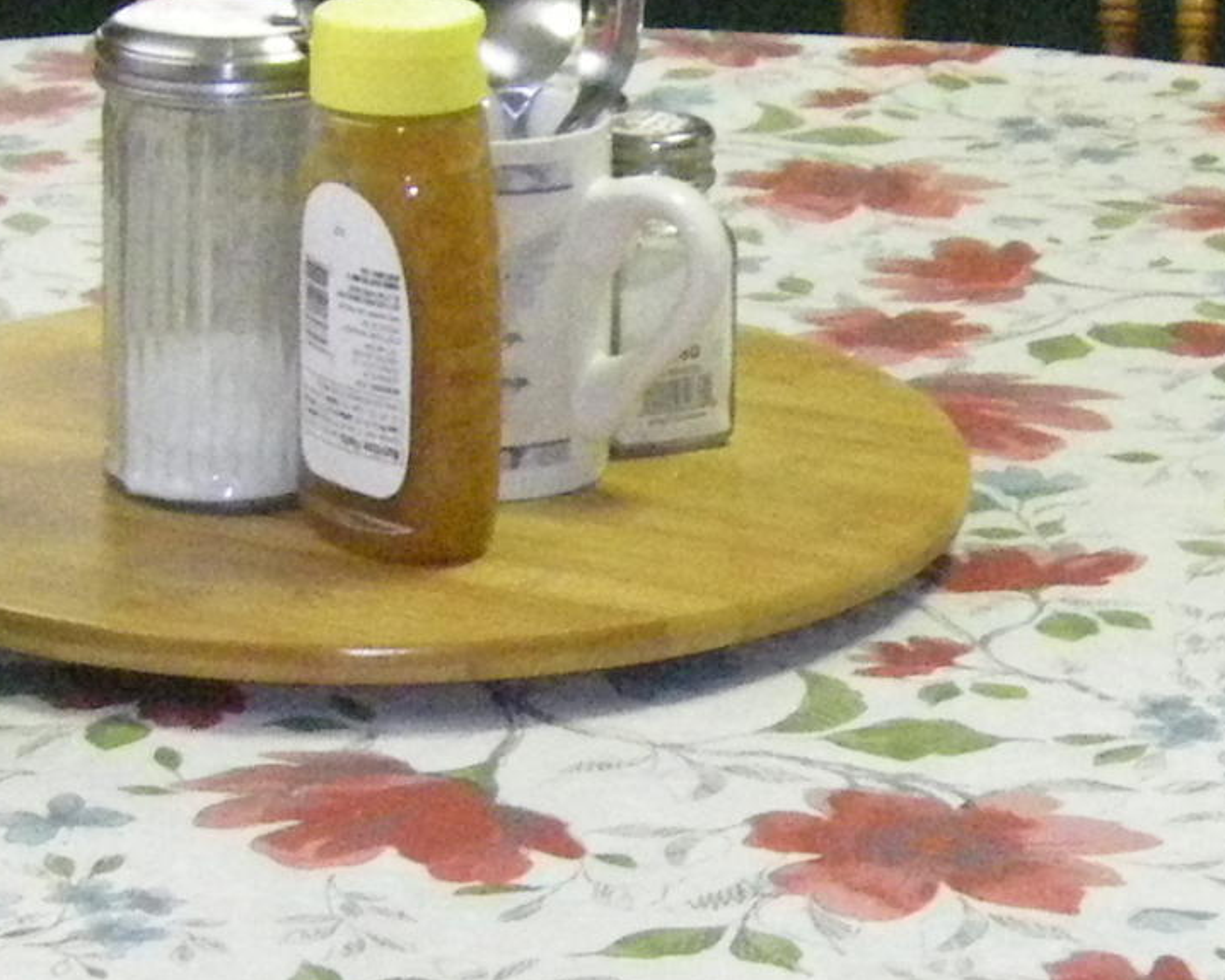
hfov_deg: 12.4
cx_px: 1066
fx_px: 5618
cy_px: 533
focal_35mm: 155
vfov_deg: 10.0
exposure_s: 1/50
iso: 800
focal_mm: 6.3
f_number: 3.5
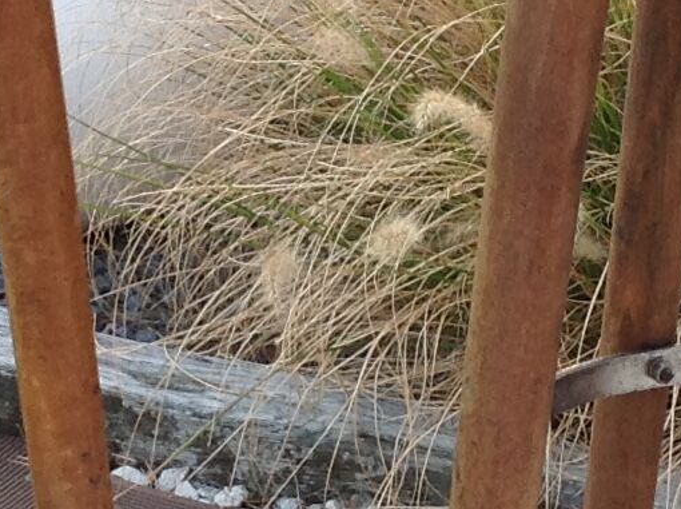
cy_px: 265
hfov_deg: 11.1
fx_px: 3497
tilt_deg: -21.4
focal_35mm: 178
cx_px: 206
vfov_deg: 8.3
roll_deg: -0.1
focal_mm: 4.28
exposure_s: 1/131
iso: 50
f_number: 2.4
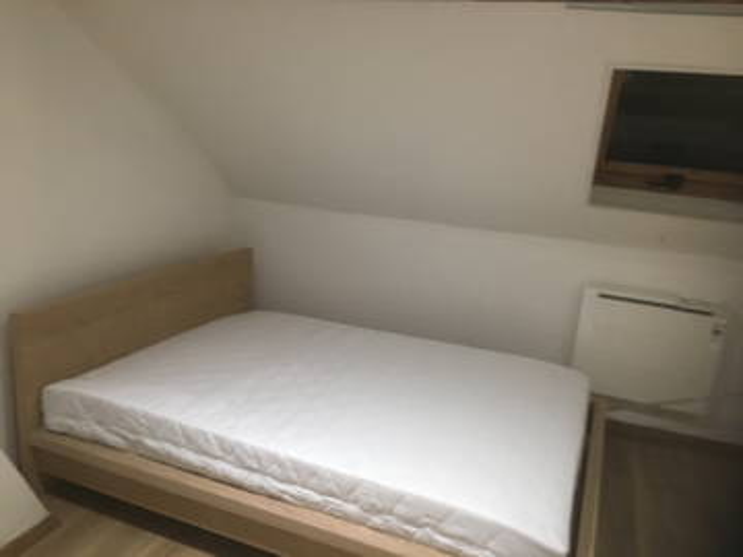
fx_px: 622
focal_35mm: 29
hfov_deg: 61.7
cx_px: 372
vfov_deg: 48.2
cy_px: 278
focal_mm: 4.15
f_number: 2.2
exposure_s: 1/33
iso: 160
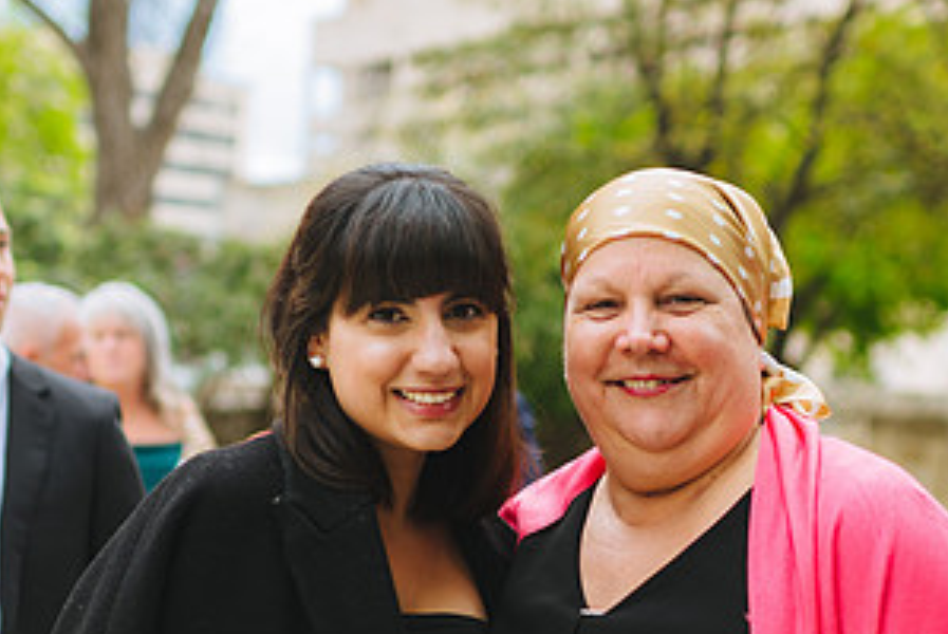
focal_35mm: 78
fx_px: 2056
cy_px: 493
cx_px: 526
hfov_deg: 25.9
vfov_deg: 17.4
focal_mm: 35
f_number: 2
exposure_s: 1/500
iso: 80
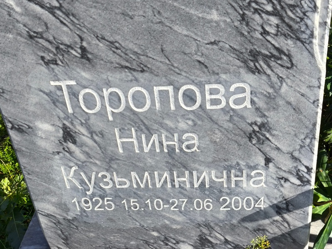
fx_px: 480
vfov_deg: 29.1
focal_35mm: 50
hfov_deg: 38.2
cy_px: 124
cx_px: 166
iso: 50
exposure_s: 1/550
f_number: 1.7
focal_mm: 4.71
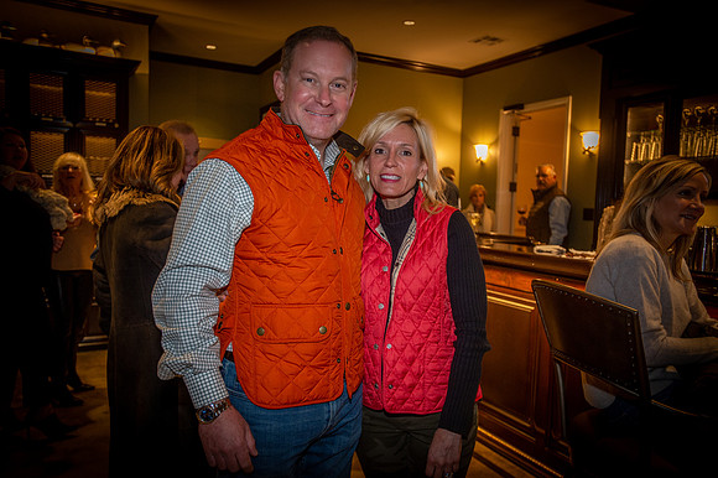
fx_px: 558
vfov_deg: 46.4
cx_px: 359
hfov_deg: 65.5
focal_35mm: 28
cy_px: 239
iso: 2000
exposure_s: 1/125
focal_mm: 28
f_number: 3.2
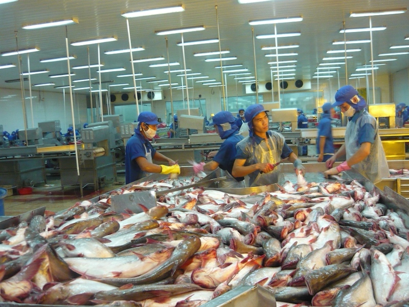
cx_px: 204
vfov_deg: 42.9
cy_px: 154
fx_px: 390
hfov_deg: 55.4
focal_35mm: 33
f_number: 2.8
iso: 400
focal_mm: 5.5
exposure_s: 1/30
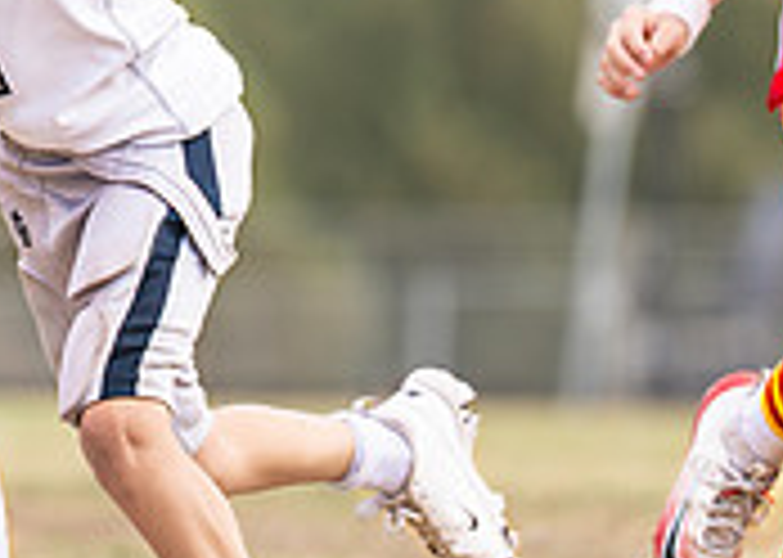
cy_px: 15
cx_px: -250
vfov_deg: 1.4
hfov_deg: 2.0
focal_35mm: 997
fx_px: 22154
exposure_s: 1/1250
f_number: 2.8
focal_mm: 200
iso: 160
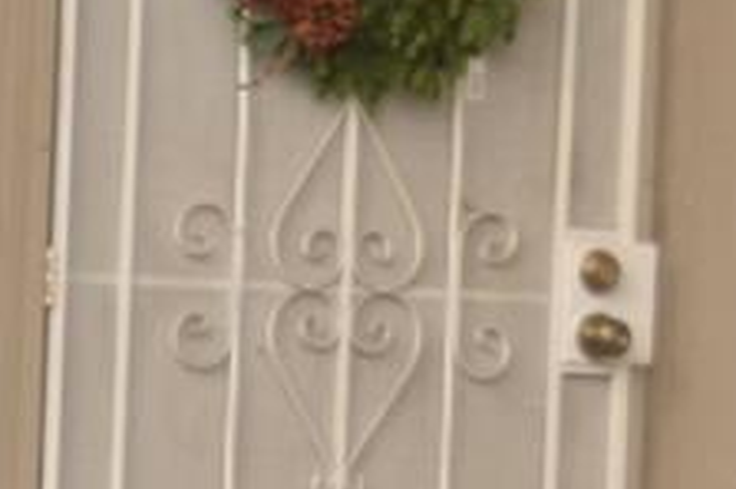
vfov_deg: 3.0
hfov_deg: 4.4
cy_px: 443
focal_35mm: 464
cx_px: -172
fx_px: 9472
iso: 200
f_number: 4.5
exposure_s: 1/160
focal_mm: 46
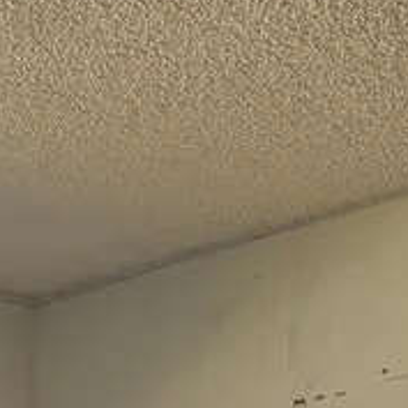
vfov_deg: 12.3
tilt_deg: -2.0
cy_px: 851
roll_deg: -0.2
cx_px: -152
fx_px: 1640
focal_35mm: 123
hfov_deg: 13.6
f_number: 1.78
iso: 100
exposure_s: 1/215
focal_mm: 6.76
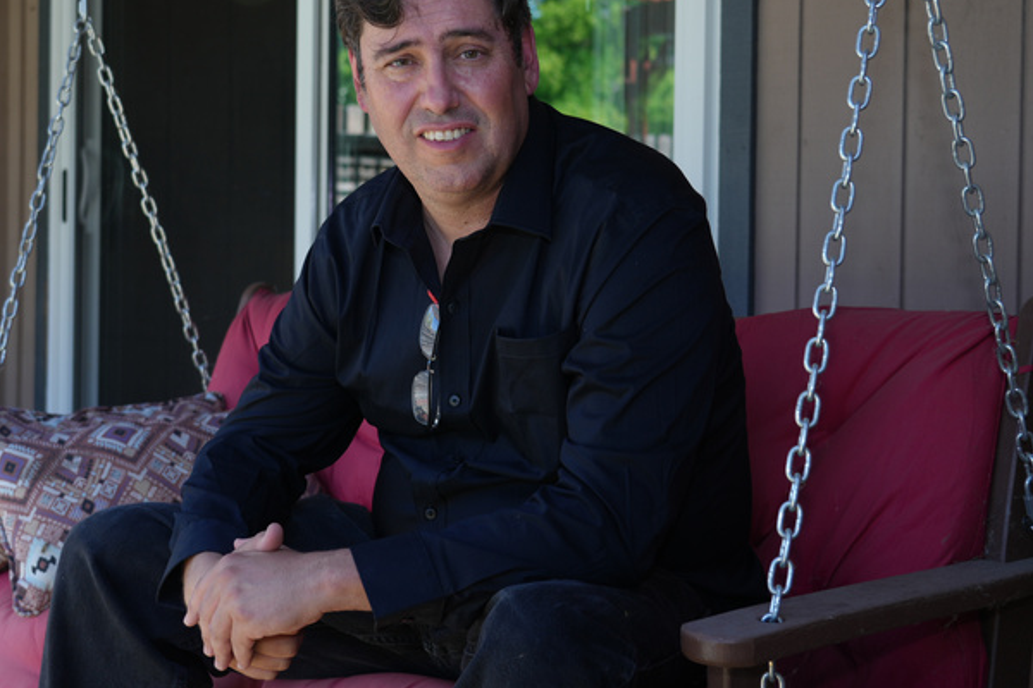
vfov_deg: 23.3
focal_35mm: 58
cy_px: 261
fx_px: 1664
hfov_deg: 34.5
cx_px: 468
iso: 125
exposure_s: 1/100
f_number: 4
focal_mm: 34
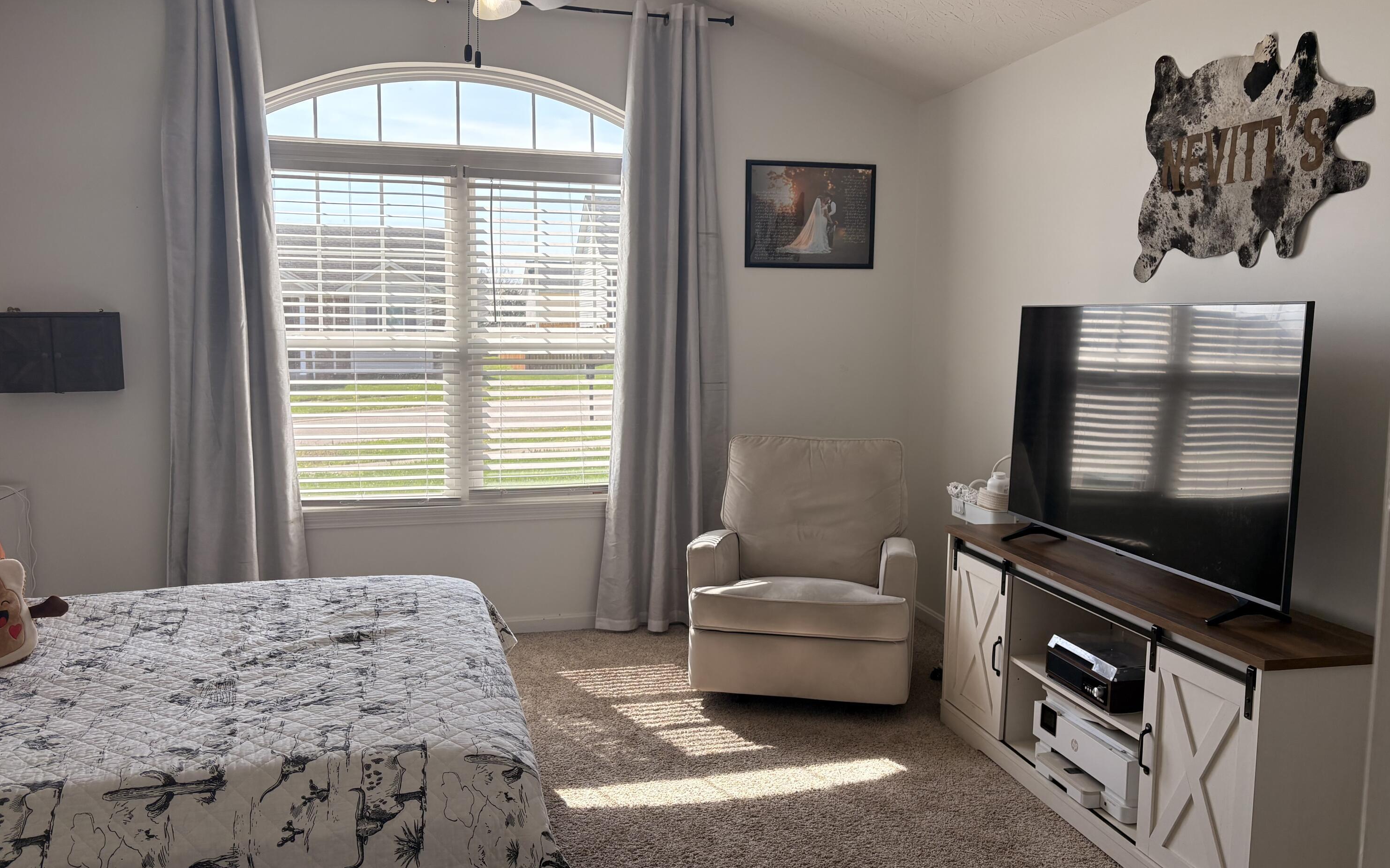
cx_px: 698
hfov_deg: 66.5
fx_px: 1061
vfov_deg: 44.5
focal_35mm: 28
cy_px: 415
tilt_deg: -4.2
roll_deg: +0.2
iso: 64
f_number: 1.6
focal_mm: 5.96
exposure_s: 1/618
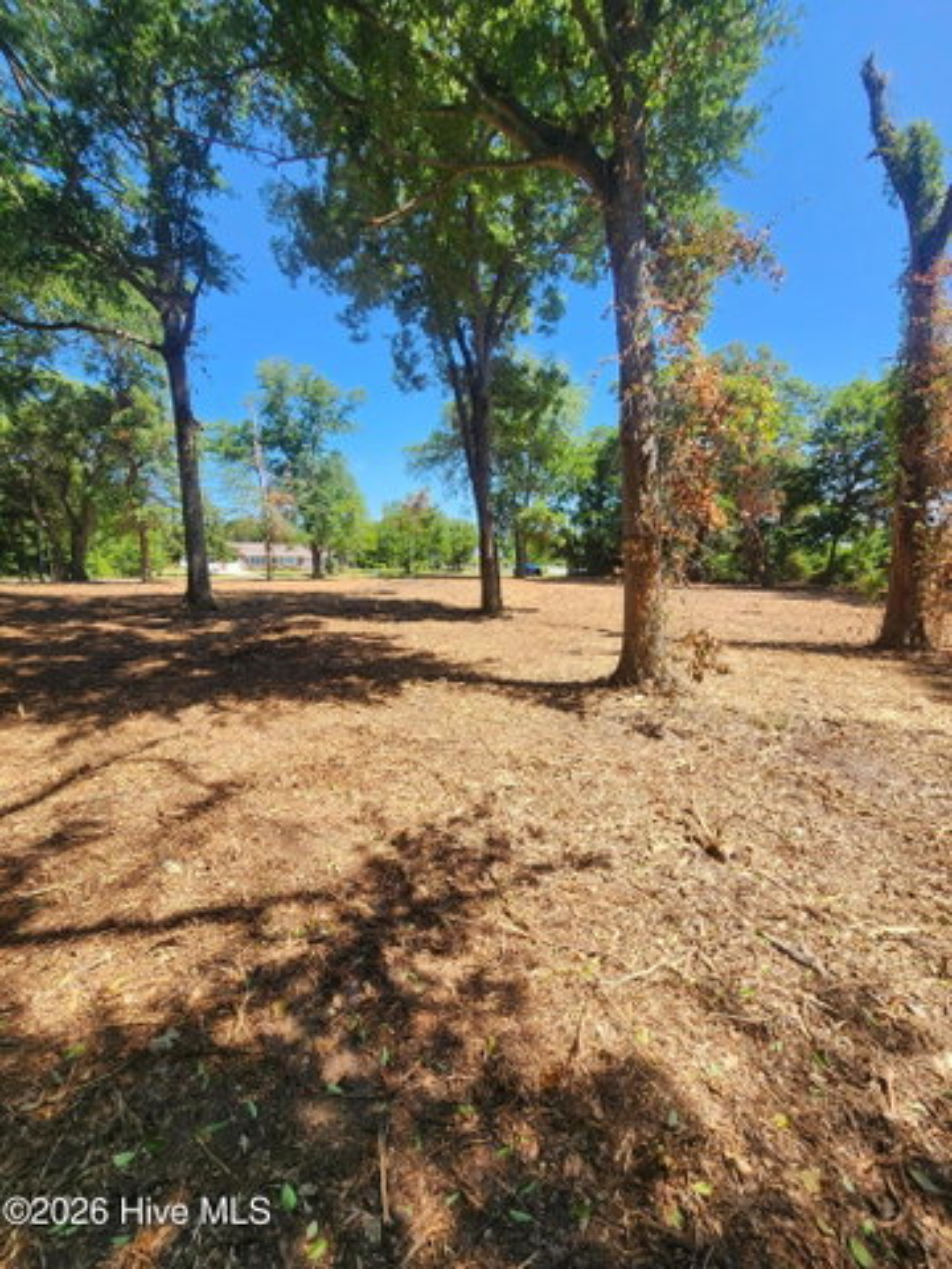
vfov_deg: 106.2
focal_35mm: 13
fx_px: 477
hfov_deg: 89.9
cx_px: 476
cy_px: 634
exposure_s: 1/699
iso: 50
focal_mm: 2.2
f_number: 2.2
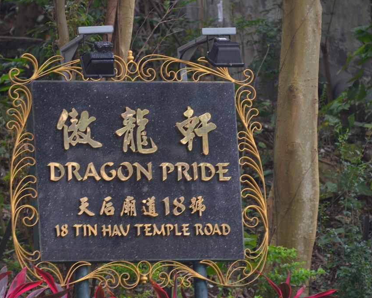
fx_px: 4690
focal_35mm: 426
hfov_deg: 4.5
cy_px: 149
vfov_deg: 3.6
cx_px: 154
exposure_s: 1/60
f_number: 5.6
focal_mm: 250
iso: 800
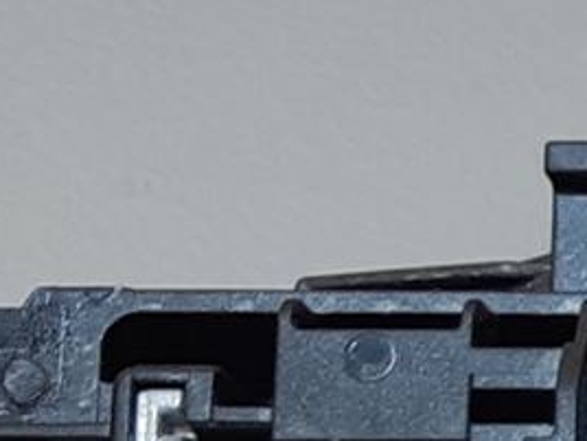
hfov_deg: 8.3
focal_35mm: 199
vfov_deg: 7.2
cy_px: 924
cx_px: 1779
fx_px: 3375
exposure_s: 1/50
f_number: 1.7
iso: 50
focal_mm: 3.93
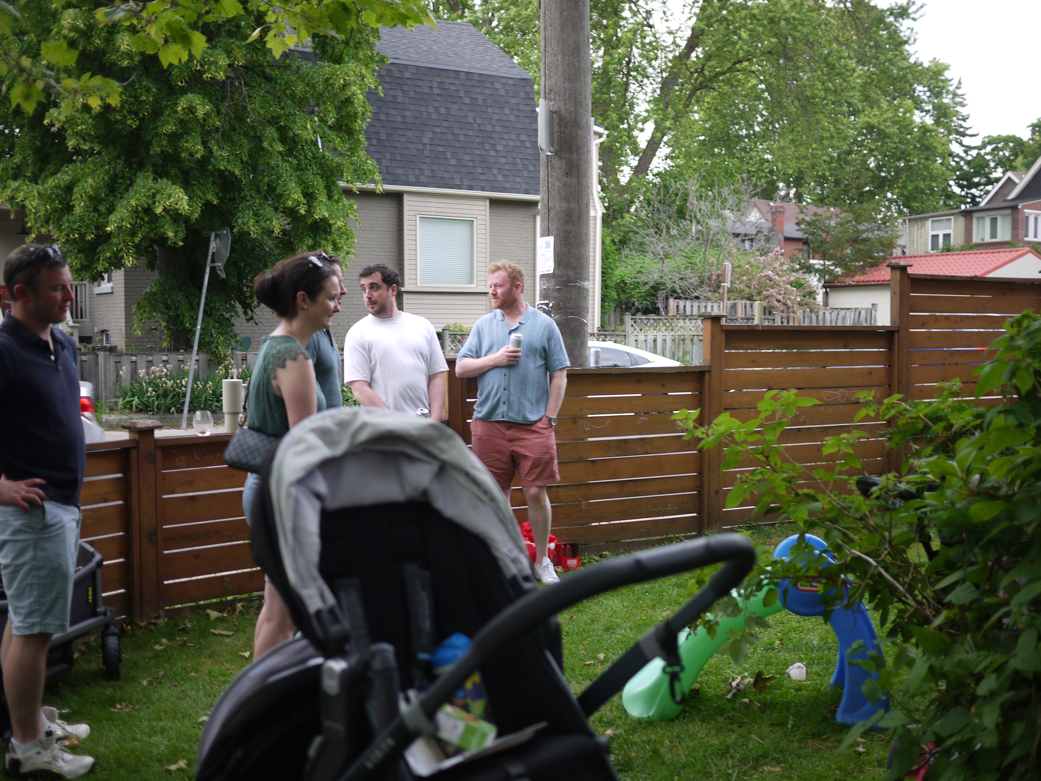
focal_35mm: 40
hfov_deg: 46.8
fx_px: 1203
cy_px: 390
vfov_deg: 36.0
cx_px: 520
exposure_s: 1/160
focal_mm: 20
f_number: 1.7
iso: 100
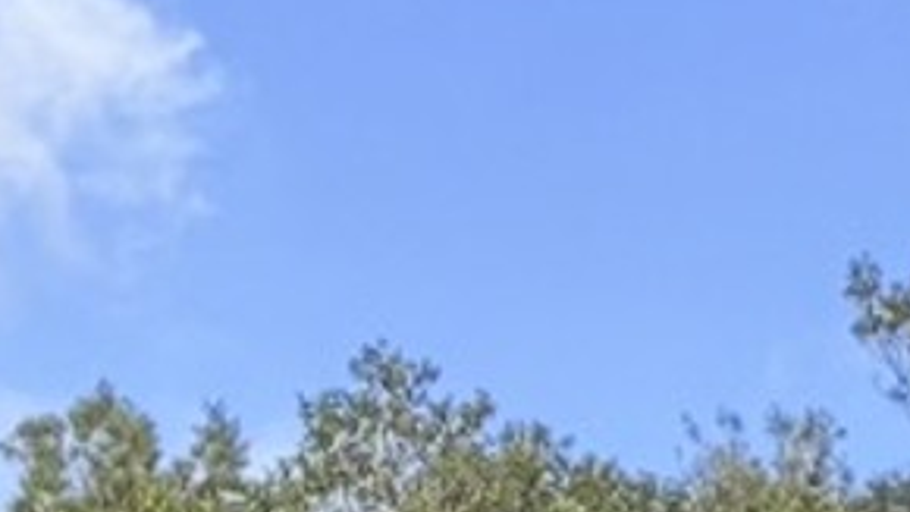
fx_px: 6972
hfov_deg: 7.2
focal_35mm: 289
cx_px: 1726
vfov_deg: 4.2
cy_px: 339
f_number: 1.78
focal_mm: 6.76
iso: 100
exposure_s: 1/669
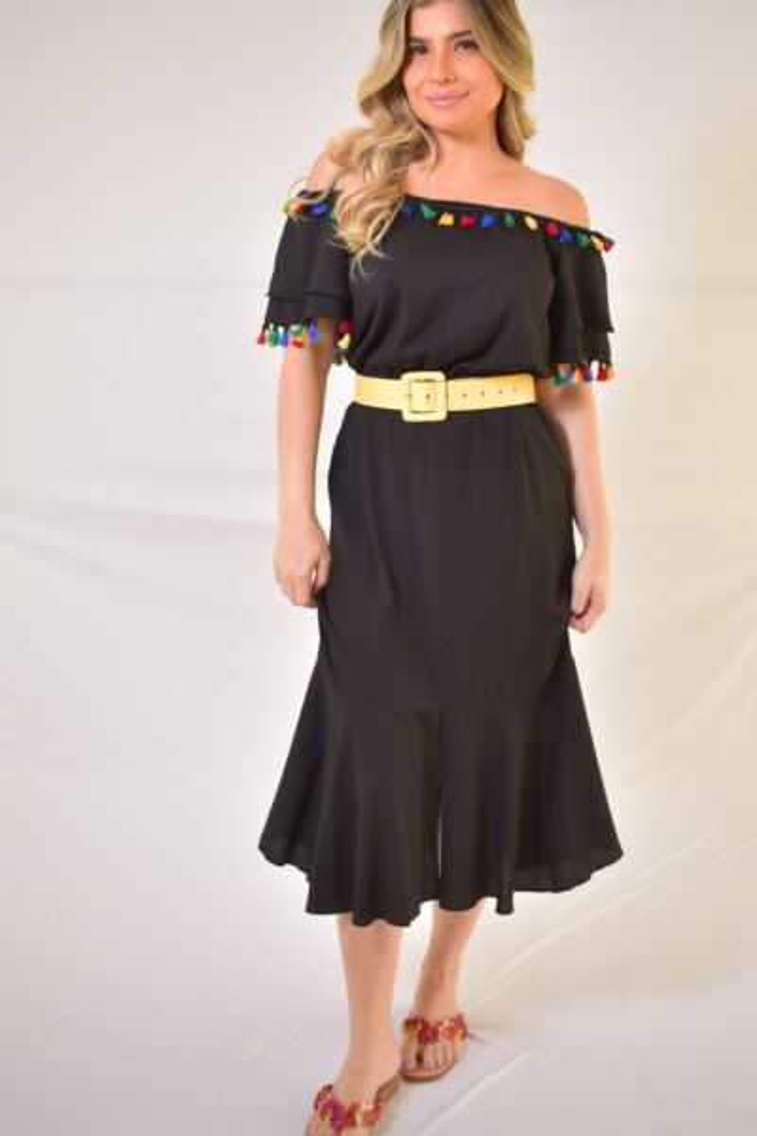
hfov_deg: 37.9
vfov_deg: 54.4
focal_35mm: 35
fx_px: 1104
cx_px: 378
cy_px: 568
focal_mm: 35
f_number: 2.5
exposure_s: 1/200
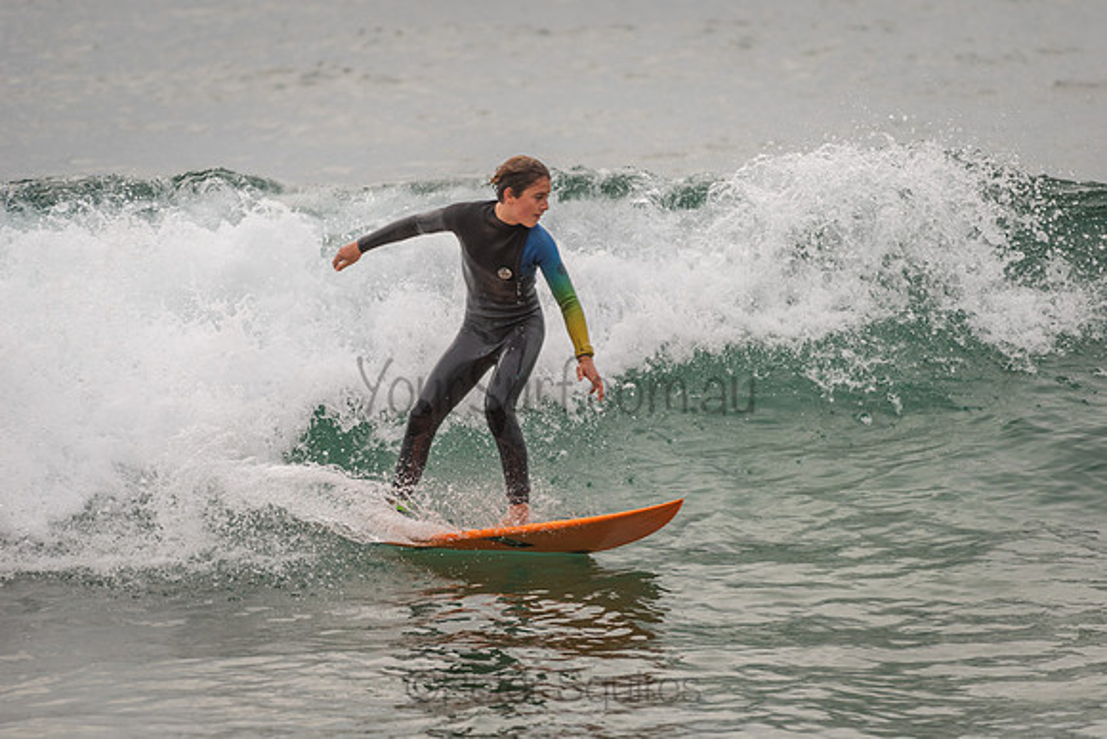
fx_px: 15378
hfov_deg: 4.1
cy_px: 370
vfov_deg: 2.8
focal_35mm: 500
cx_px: 554
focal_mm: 500
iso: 280
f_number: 5.6
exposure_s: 1/640
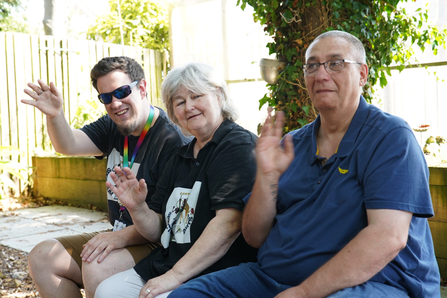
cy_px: 149
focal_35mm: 65
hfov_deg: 31.0
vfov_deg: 20.9
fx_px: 807
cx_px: 224
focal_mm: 65
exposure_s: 1/60
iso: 400
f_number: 7.1
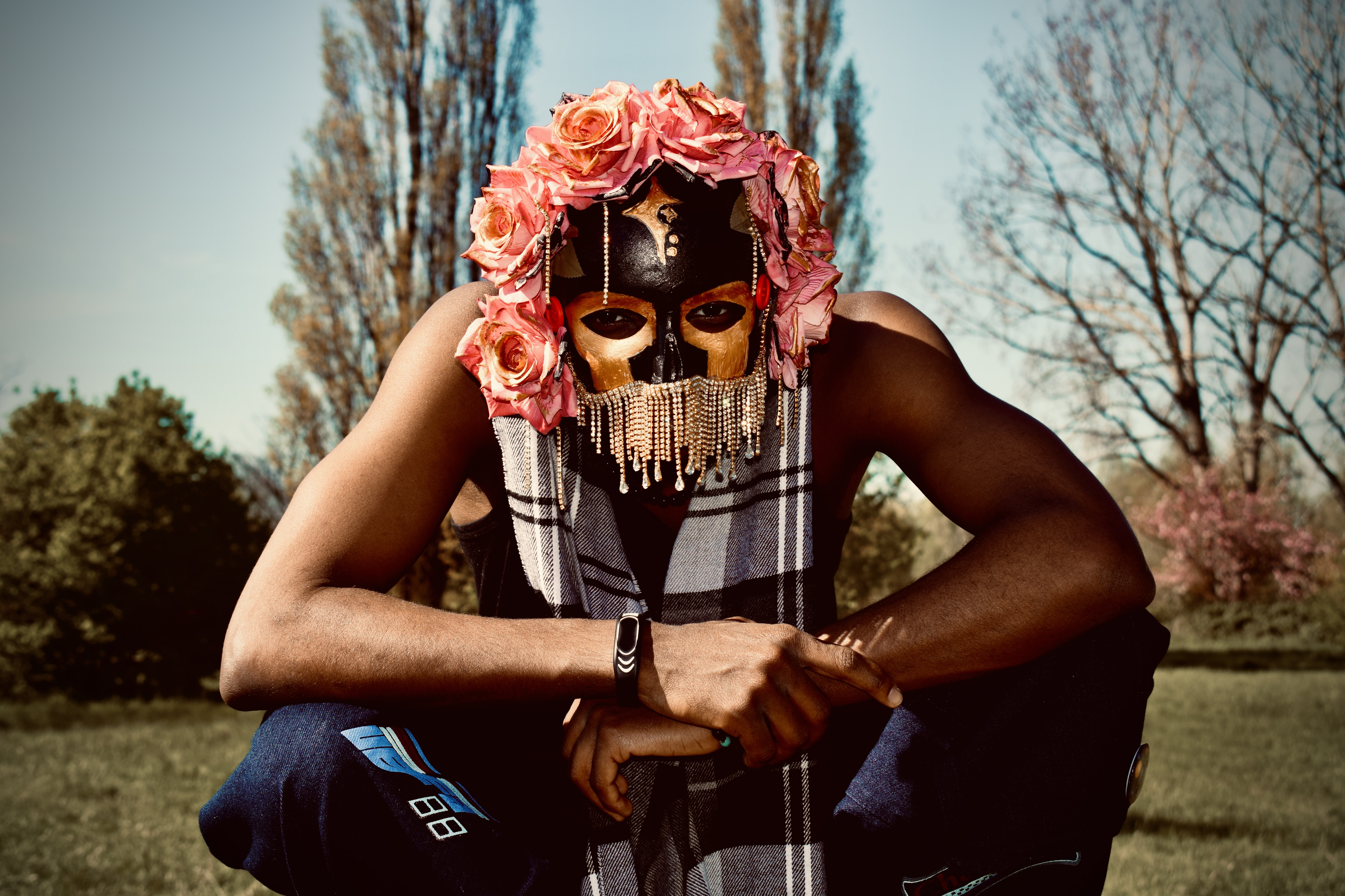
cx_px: 672
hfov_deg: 29.2
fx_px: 2578
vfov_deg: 19.7
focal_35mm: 69
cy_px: 448
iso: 100
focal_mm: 46
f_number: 8
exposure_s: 1/200
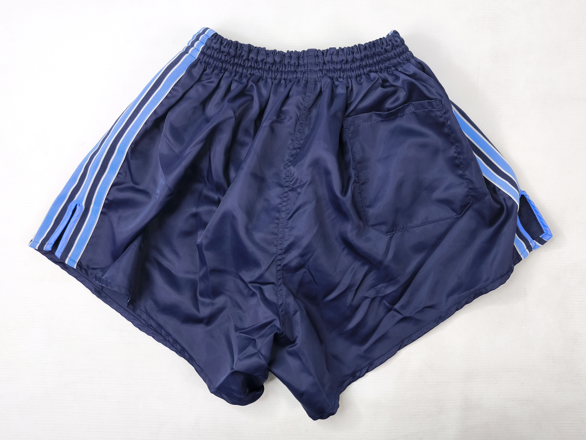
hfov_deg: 71.6
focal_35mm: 24
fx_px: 406
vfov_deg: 56.8
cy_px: 220
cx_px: 293
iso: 80
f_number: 1.9
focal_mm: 6.92
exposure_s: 1/100
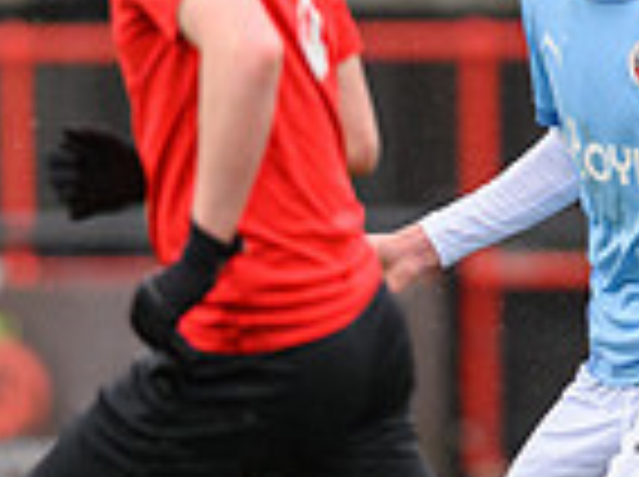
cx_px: 763
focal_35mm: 2029
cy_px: 225
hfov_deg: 1.0
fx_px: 37391
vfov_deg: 0.7
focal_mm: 400
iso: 2000
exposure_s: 1/2000
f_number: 2.8
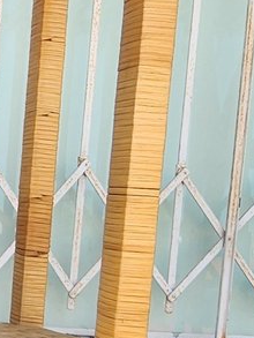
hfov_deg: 16.9
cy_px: 336
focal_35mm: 71
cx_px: -209
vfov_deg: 26.0
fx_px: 694
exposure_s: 1/249
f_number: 2.2
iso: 50
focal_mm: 2.2
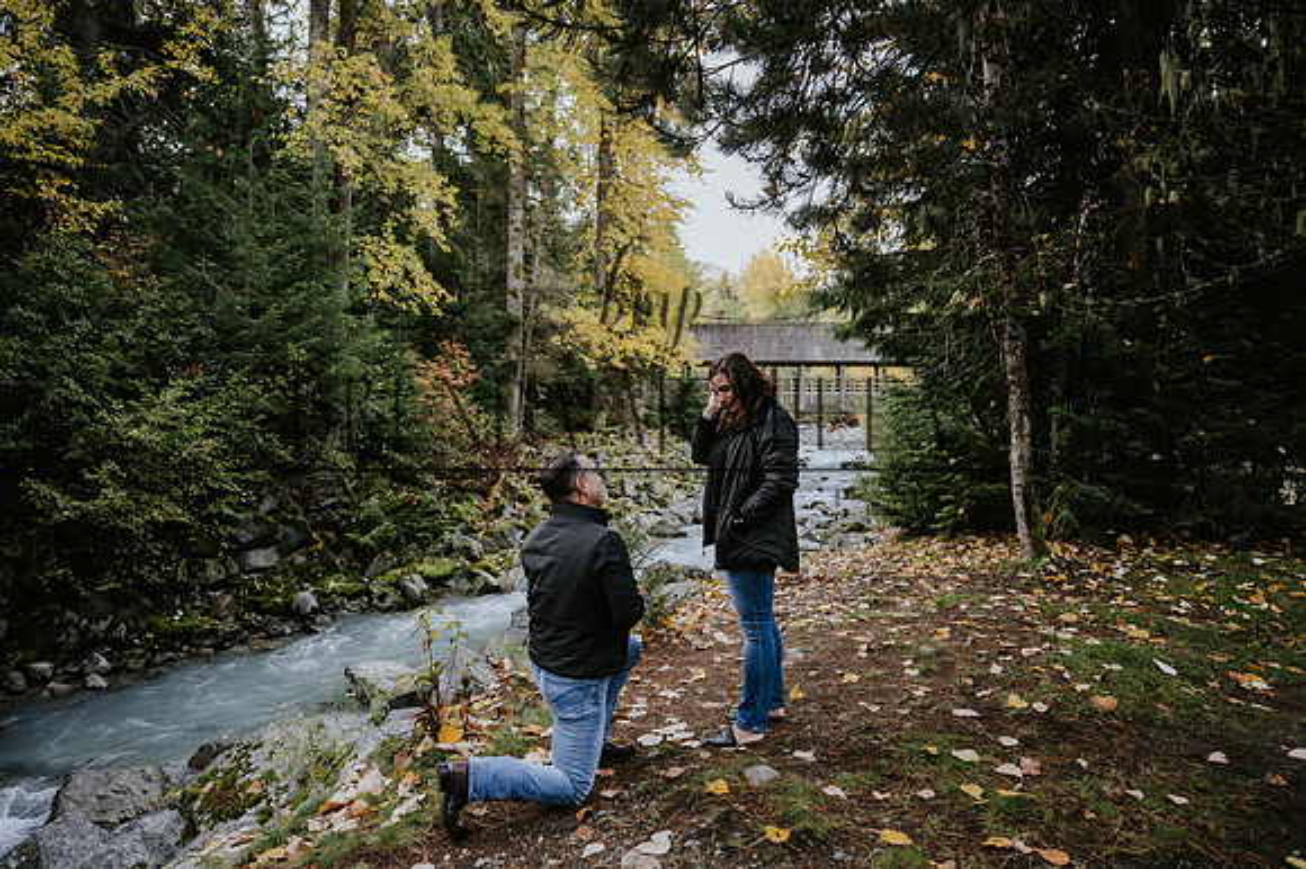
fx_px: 870
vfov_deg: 53.1
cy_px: 434
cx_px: 653
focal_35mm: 24
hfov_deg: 73.8
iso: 1000
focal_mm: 24
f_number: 2.8
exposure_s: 1/500
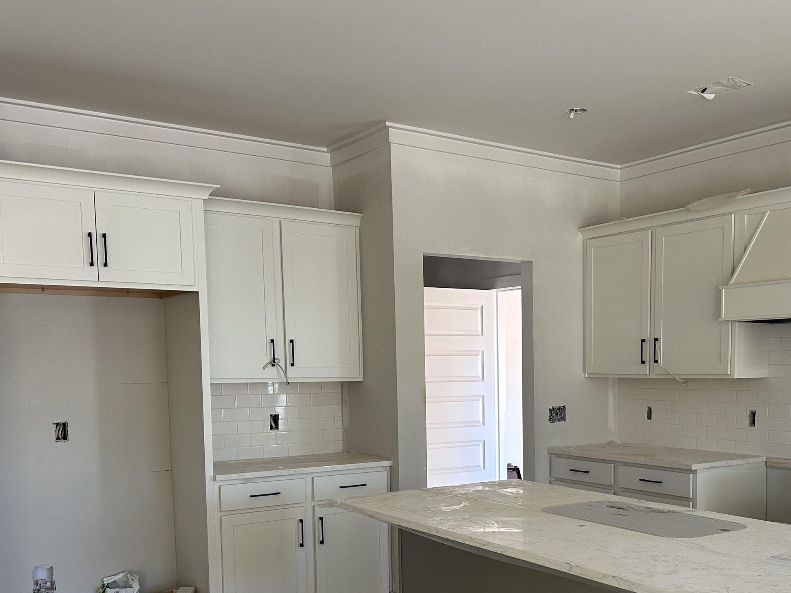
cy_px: 450
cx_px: 529
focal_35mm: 38
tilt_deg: -3.8
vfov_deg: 36.8
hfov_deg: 48.1
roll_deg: +0.2
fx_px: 868
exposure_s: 1/121
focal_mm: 6.86
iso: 125
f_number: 1.78
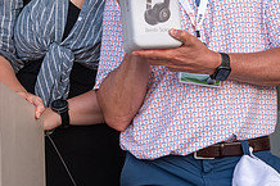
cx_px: 184
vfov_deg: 6.1
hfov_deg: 9.2
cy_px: 42
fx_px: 1741
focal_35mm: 224
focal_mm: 70
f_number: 4
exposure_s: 1/500
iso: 500
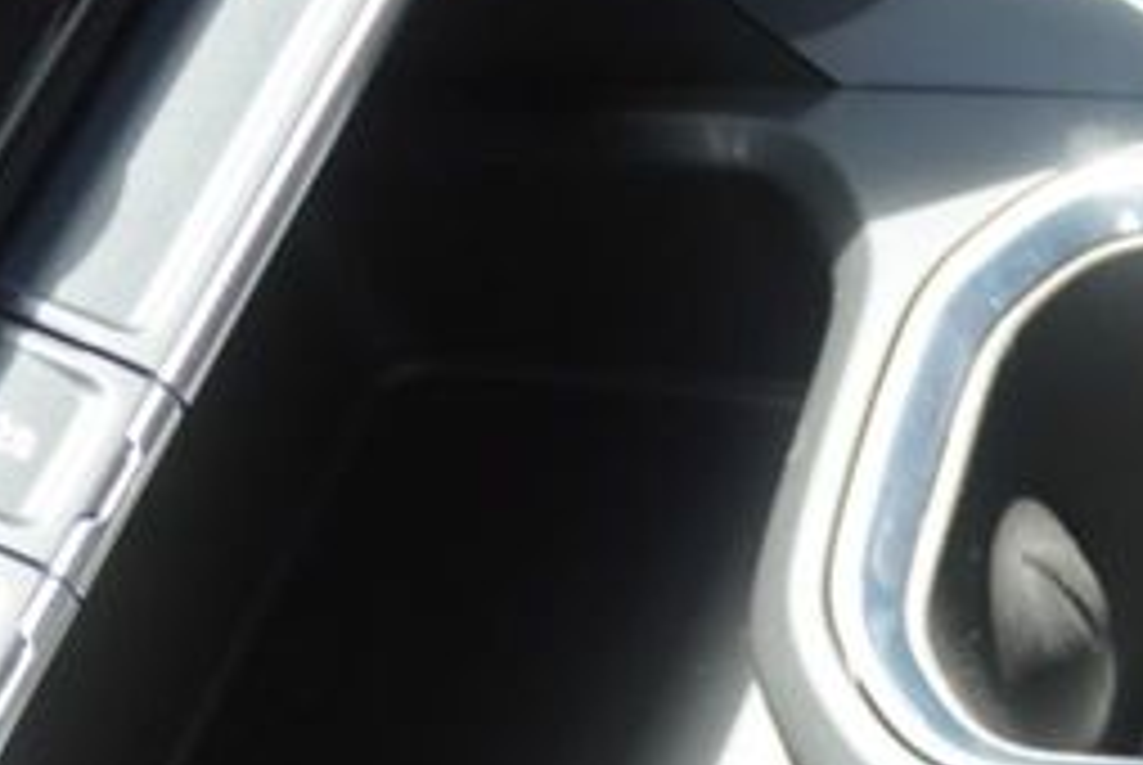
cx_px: 1778
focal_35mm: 127
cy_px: 1040
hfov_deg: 14.8
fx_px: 4037
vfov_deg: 10.5
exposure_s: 1/60
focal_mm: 21
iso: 160
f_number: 4
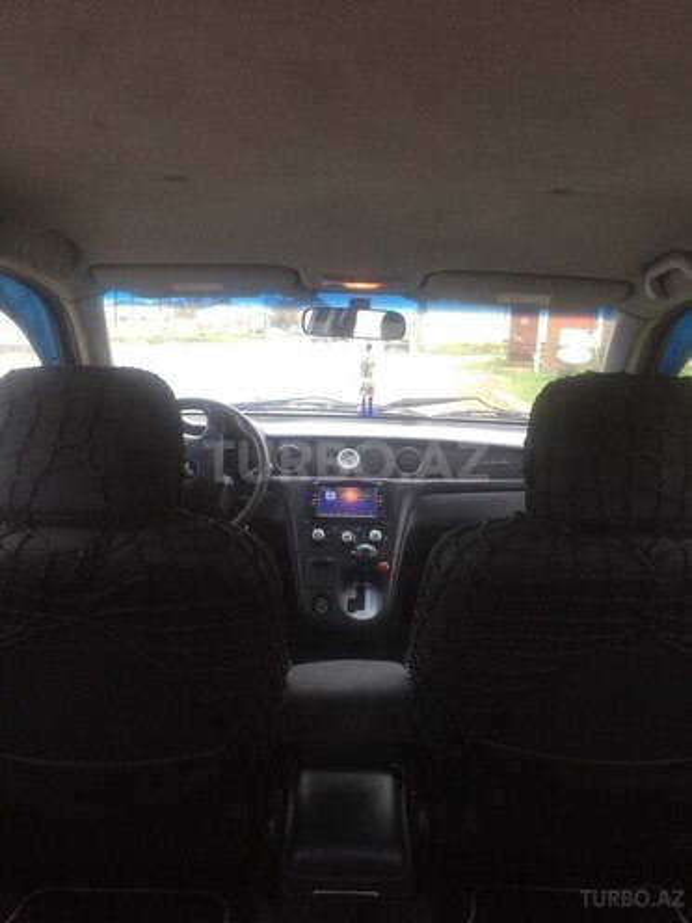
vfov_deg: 61.7
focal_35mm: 29
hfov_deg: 48.2
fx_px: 773
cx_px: 346
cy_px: 462
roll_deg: -0.2
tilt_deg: -14.0
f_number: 2.2
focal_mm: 4.15
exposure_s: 1/33
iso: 80
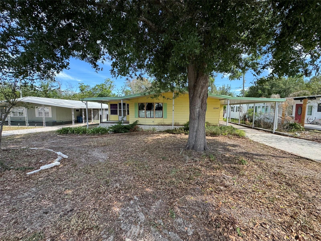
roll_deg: -2.9
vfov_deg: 85.7
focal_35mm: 14
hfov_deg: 102.1
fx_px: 130
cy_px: 120
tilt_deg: -6.6
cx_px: 160
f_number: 2.2
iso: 40
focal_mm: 2.22
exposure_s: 1/399
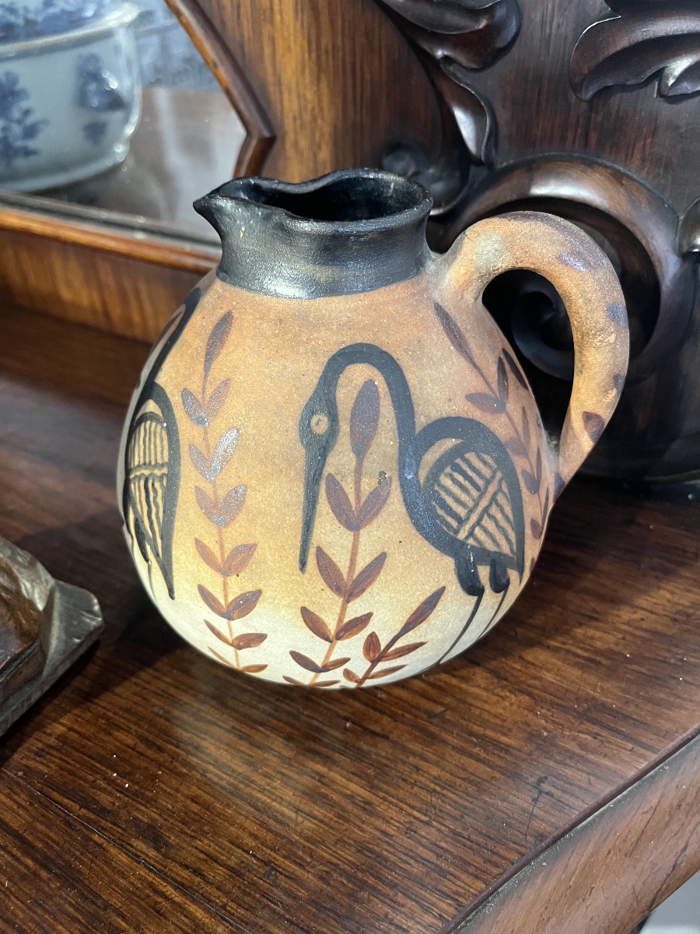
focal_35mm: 26
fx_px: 701
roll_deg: +0.5
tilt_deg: -35.7
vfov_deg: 67.3
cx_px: 350
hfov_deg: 53.1
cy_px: 467
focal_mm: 5.1
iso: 400
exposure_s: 1/50
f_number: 1.6
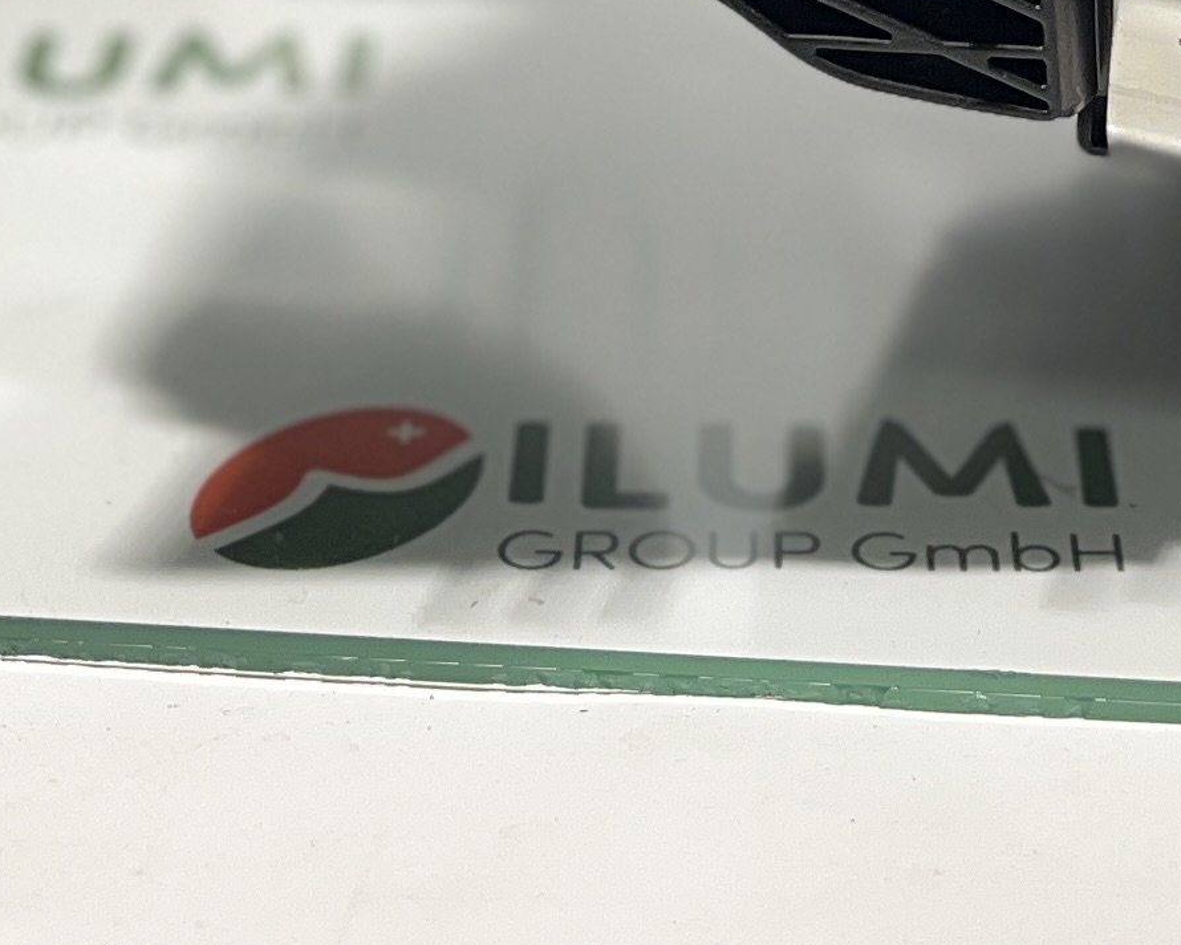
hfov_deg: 16.7
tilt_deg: -15.2
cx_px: 752
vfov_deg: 12.0
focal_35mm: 115
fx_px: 4020
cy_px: -896
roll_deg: -1.0
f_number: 1.6
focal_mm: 5.1
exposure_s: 1/100
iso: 40
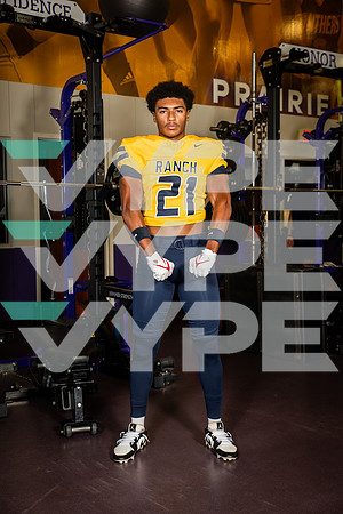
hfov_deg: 28.1
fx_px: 686
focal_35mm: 48
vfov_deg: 41.1
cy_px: 257
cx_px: 172
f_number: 5.6
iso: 500
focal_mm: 48
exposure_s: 1/250
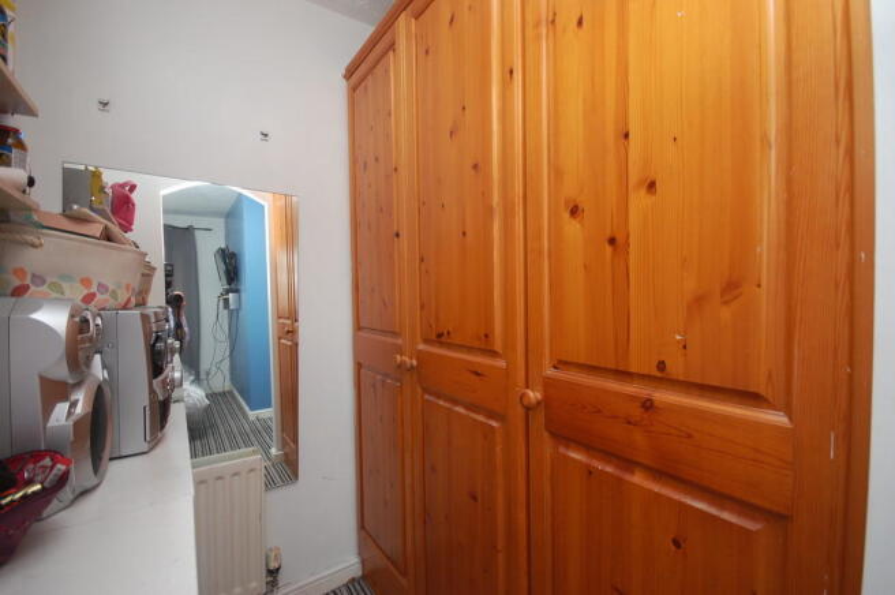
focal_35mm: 15
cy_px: 298
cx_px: 448
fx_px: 373
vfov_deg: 77.2
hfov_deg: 100.4
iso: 200
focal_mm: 10
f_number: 4
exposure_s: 1/60
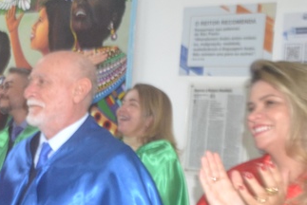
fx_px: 811
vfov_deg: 14.3
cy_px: 182
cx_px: -104
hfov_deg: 19.6
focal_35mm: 95
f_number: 3.8
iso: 1250
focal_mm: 20
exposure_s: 1/60
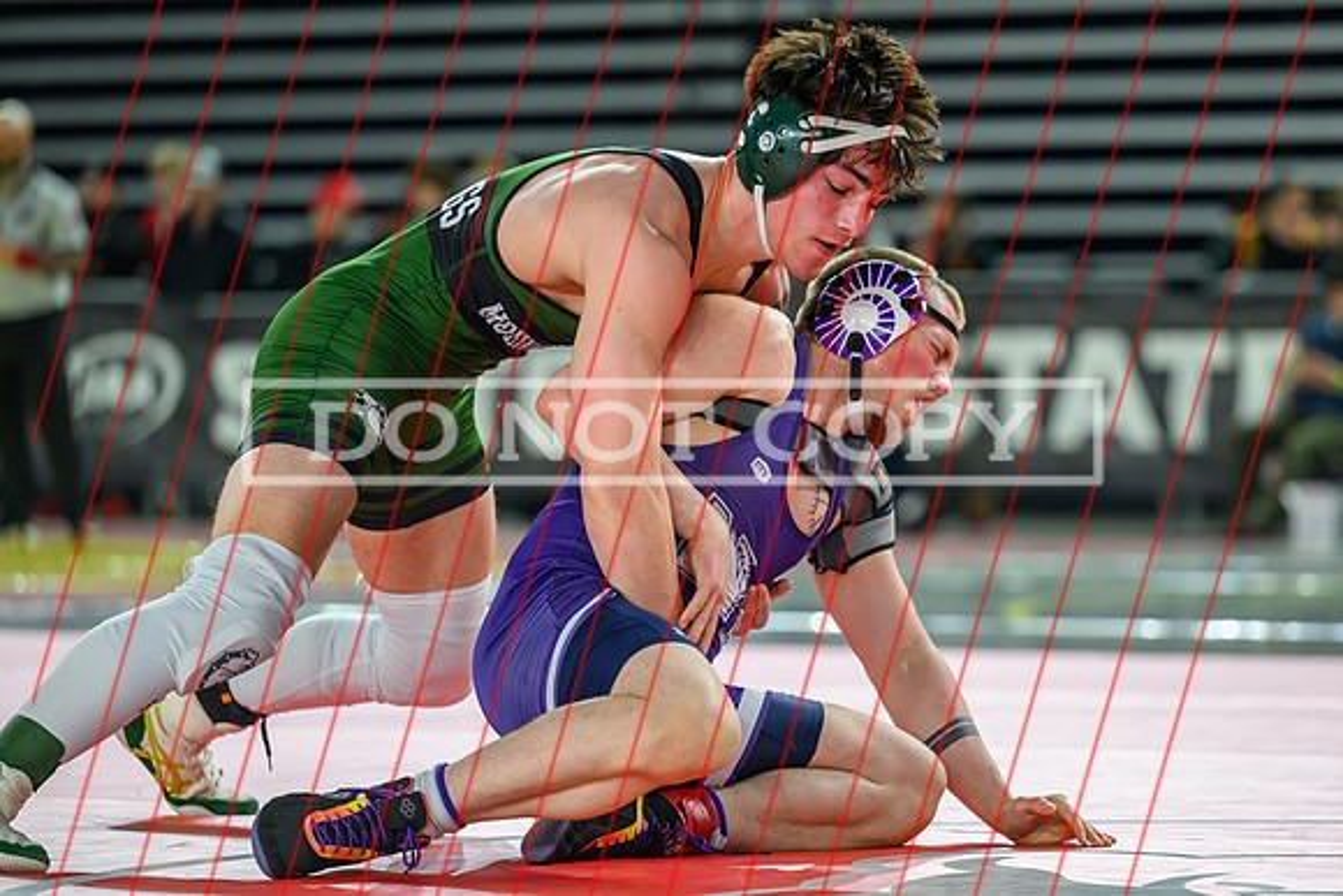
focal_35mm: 170
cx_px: 775
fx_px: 6353
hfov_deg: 12.1
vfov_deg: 8.1
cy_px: 511
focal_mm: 145
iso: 3200
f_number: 2.8
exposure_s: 1/800
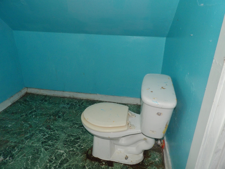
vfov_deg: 56.8
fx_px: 156
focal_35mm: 24
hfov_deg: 71.6
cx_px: 112
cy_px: 84
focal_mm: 4.3
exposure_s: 1/33
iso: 200
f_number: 3.2
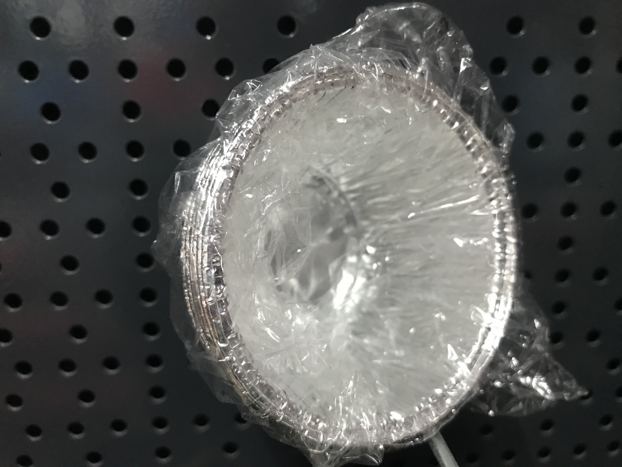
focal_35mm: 28
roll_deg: +2.4
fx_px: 503
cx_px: 311
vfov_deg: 49.7
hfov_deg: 63.4
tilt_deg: -13.2
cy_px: 234
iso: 100
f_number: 1.8
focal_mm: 3.99
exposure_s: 1/13
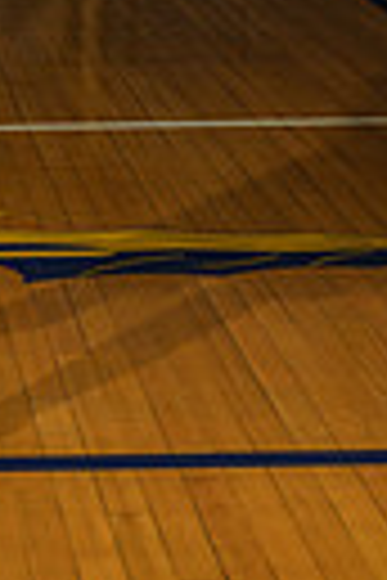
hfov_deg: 9.1
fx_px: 2370
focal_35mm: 147
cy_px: -175
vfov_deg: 13.5
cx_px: -153
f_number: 7.1
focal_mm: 42
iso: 160
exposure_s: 1/200
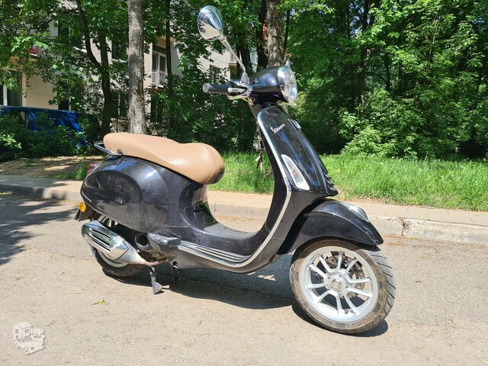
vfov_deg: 53.1
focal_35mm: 26
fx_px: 367
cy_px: 183
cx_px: 244
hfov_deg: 67.3
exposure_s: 1/1020
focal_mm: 5.4
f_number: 1.8
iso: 50
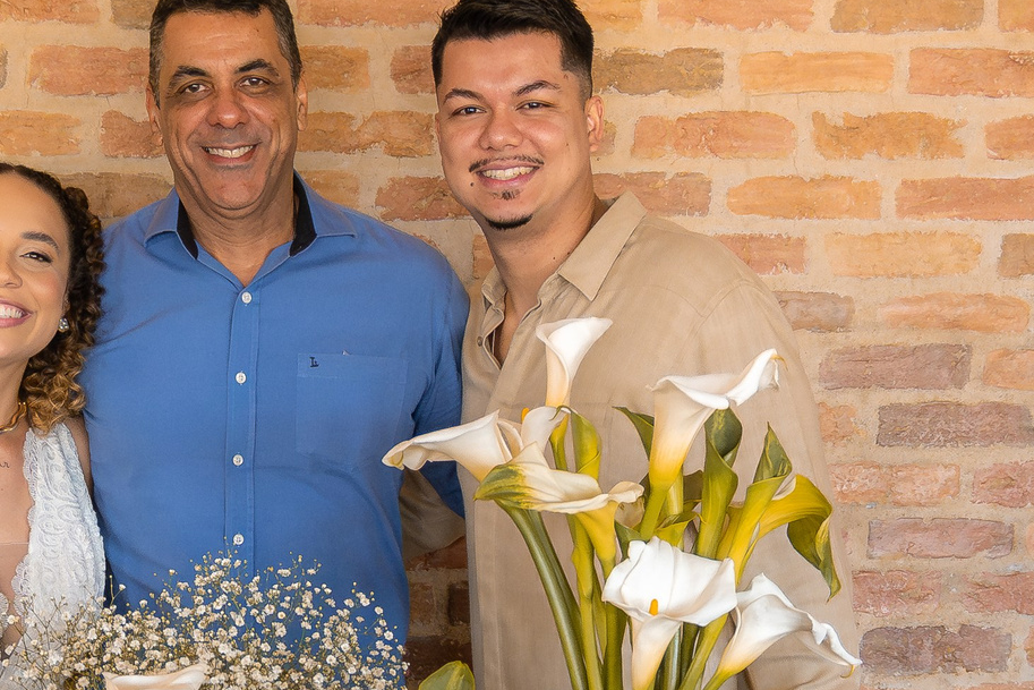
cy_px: 753
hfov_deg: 23.8
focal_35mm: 85
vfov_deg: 15.7
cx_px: 310
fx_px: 2442
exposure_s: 1/160
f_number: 3.8
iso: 1000
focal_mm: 19.5
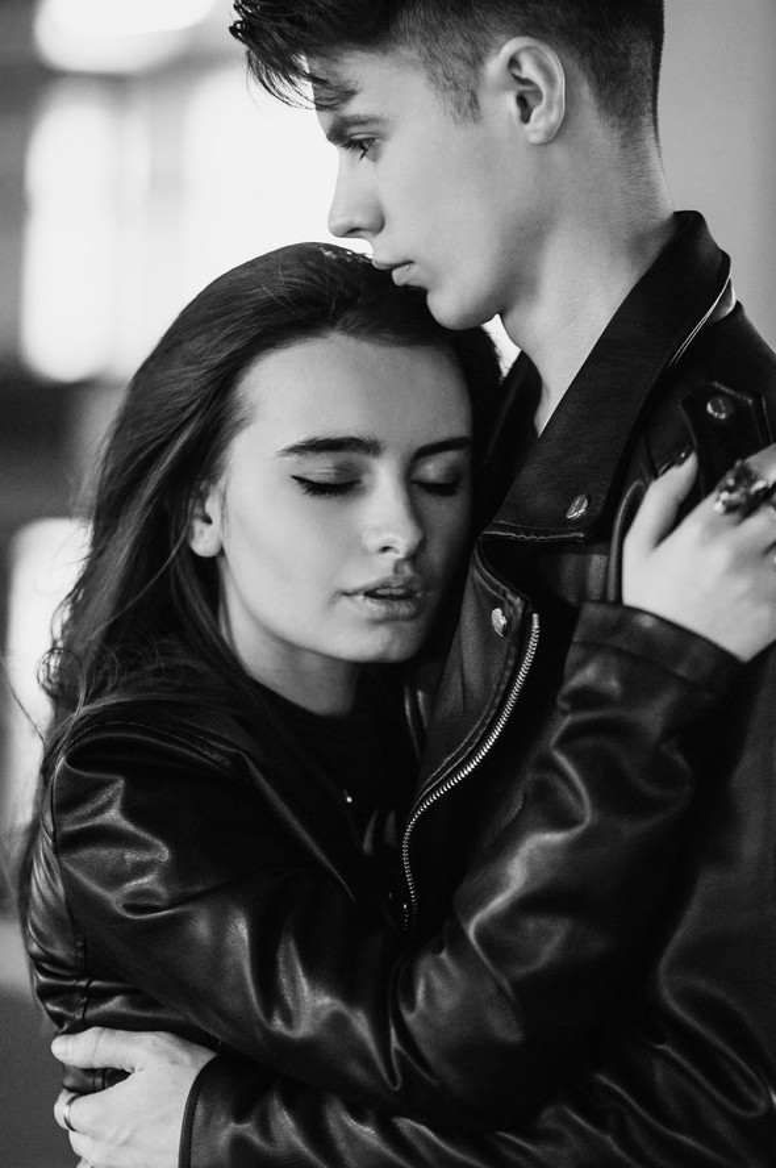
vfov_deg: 16.1
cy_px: 584
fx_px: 4132
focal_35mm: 128
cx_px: 388
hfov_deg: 10.7
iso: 200
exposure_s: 1/160
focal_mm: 85
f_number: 1.8
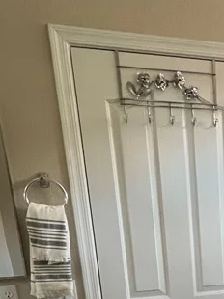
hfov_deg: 28.9
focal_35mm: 43
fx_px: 372
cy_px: 305
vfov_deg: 38.5
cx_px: 270
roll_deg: +0.5
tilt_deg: -14.6
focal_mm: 1.57
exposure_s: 1/60
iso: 250
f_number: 1.8
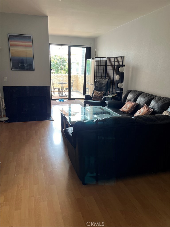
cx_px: 85
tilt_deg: -15.9
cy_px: 114
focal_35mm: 26
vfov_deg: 67.3
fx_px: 170
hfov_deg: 53.1
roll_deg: -1.3
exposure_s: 1/120
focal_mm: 5.1
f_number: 1.6
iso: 125
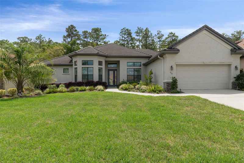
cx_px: 122
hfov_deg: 85.4
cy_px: 82
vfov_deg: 63.2
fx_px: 132
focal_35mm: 20
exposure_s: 1/250
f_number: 8
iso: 250
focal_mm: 13
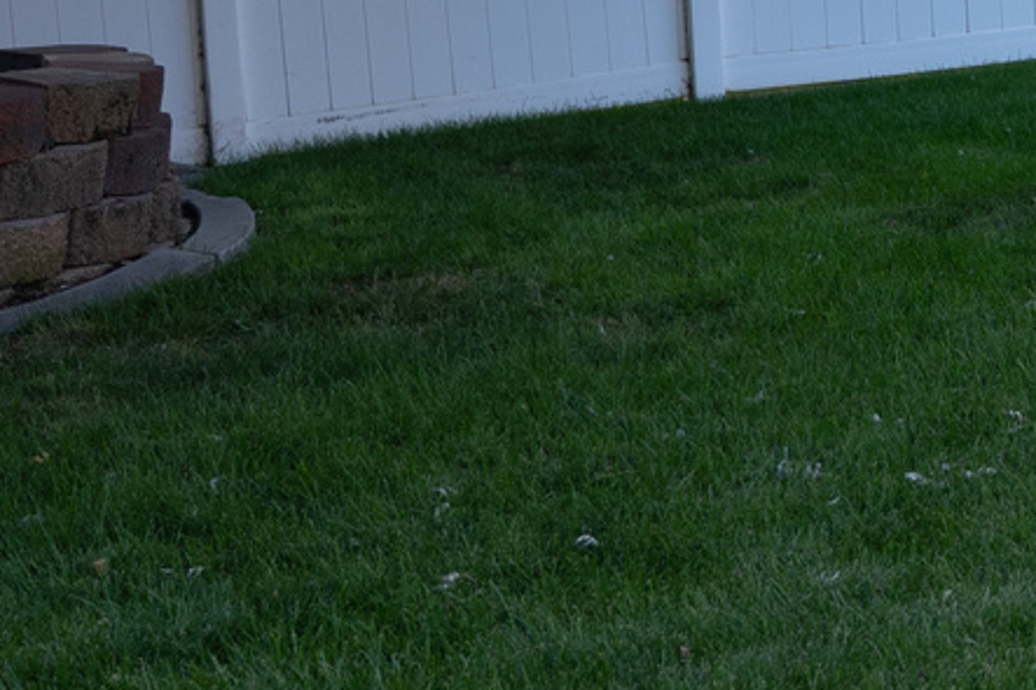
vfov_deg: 12.0
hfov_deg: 16.6
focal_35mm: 111
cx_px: 1595
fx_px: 3193
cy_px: -198
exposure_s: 1/160
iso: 320
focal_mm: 24
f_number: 4
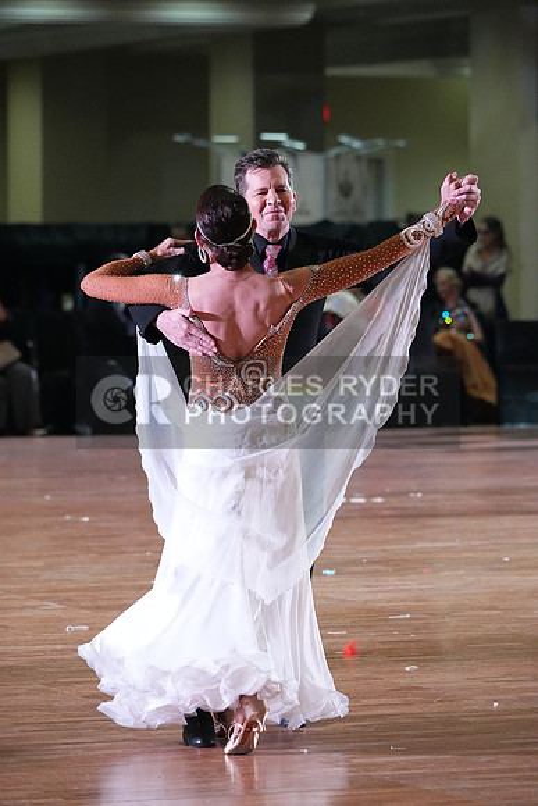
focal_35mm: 200
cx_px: 269
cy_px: 403
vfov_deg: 10.3
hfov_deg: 6.9
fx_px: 4480
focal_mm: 200
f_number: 5.6
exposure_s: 1/400
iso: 10000
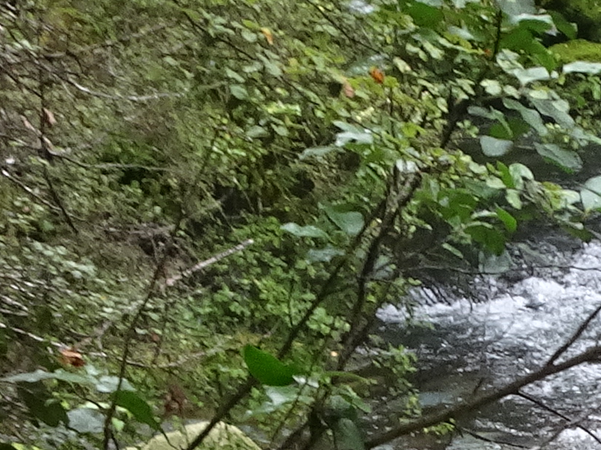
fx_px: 4271
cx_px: 962
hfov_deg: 7.9
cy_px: 910
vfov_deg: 5.9
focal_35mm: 246
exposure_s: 1/50
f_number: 4
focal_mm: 7.05
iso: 125
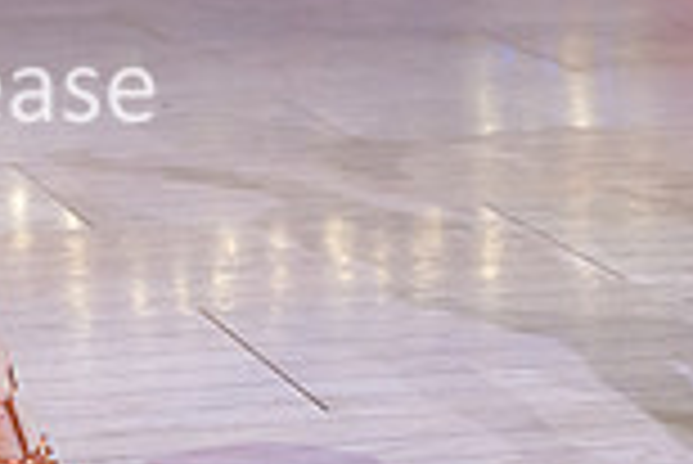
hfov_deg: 10.8
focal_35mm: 184
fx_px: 3545
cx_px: -333
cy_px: -255
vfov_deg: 7.3
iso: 3200
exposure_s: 1/1000
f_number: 2.8
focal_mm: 47
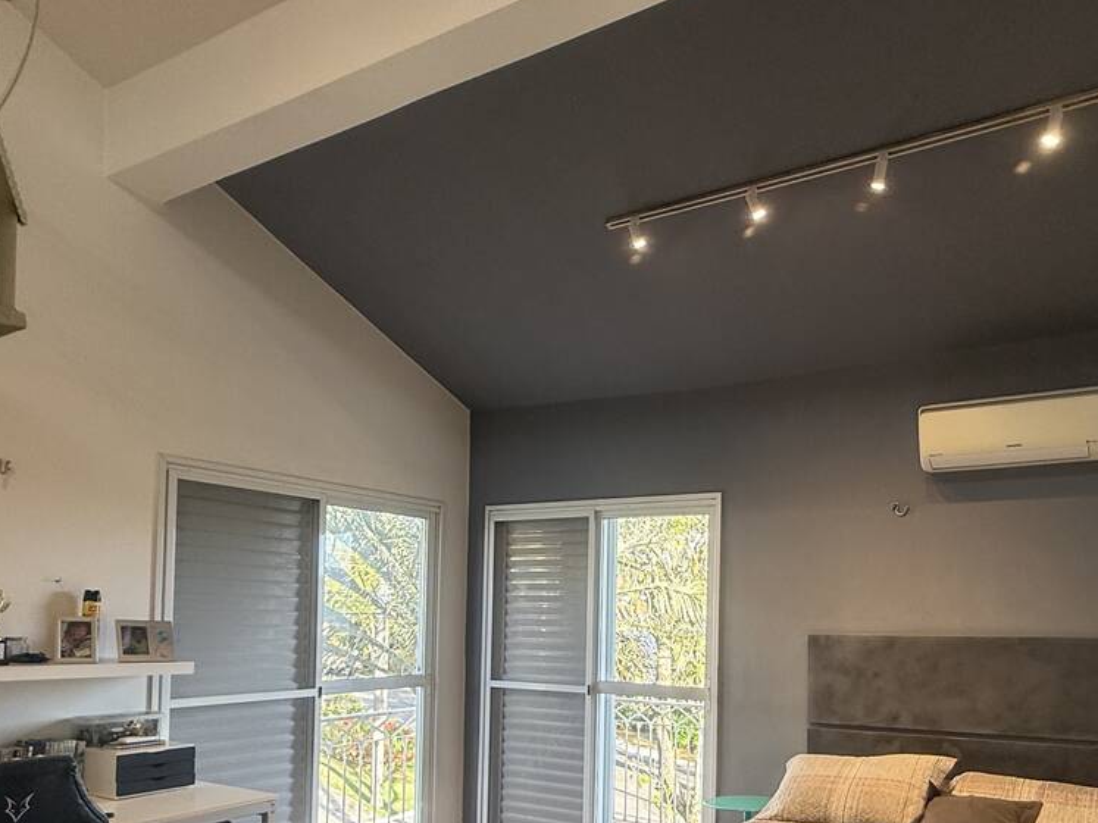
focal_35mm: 27
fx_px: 856
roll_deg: -0.9
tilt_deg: +3.2
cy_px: 594
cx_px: 722
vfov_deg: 49.7
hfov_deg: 63.8
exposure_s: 1/99
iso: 100
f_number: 2.2
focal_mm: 2.22
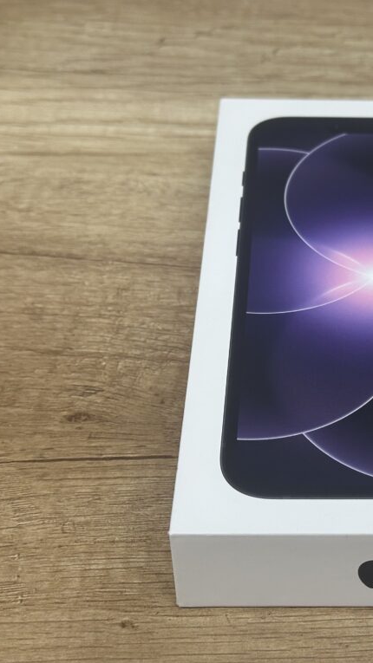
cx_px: 366
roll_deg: -1.5
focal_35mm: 70
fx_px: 1231
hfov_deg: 16.9
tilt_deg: -42.4
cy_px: 332
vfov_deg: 30.2
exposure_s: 1/100
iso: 100
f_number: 1.78
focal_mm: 6.86
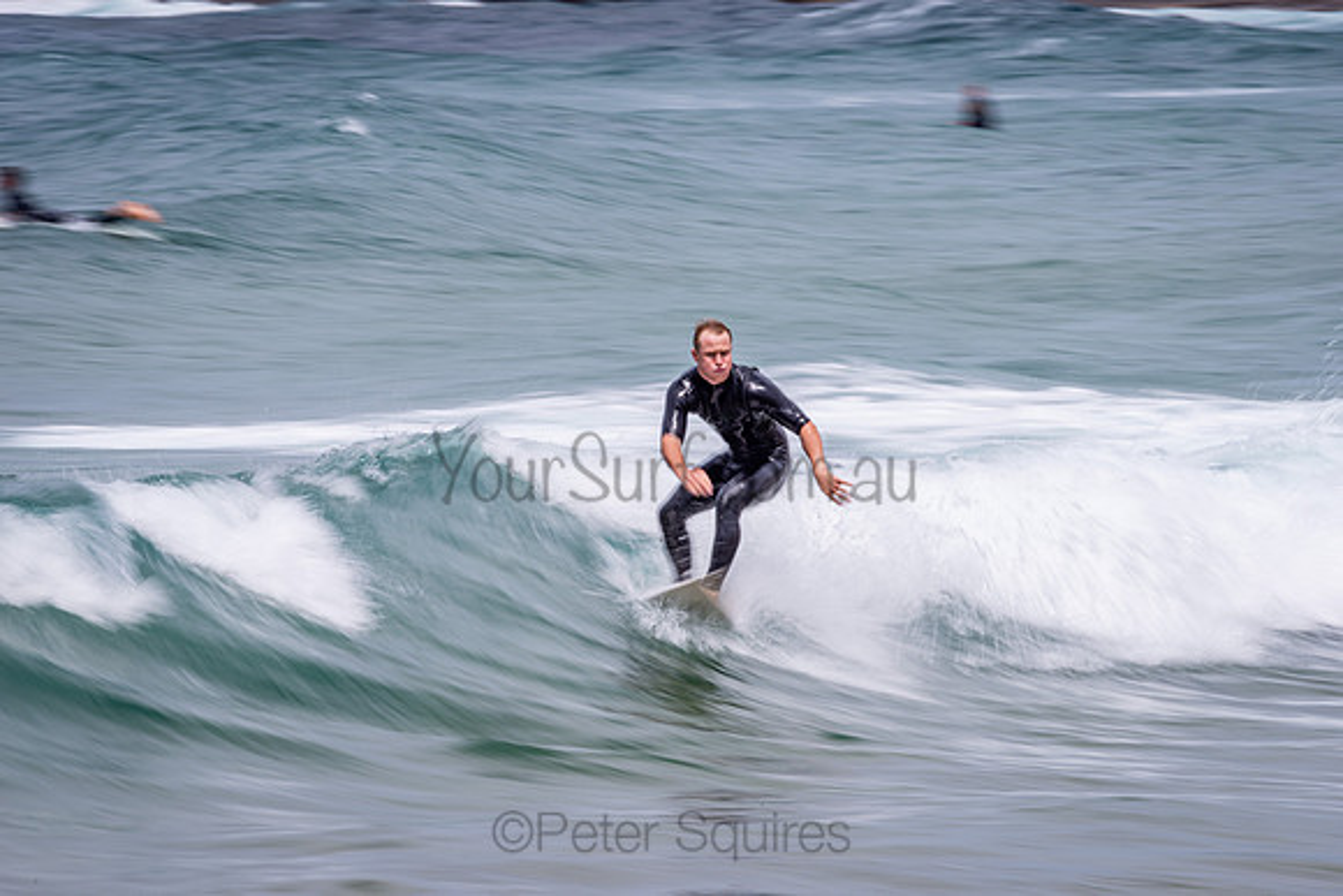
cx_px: 672
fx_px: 18656
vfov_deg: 2.8
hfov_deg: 4.1
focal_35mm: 500
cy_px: 448
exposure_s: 1/20
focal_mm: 500
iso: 64
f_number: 22
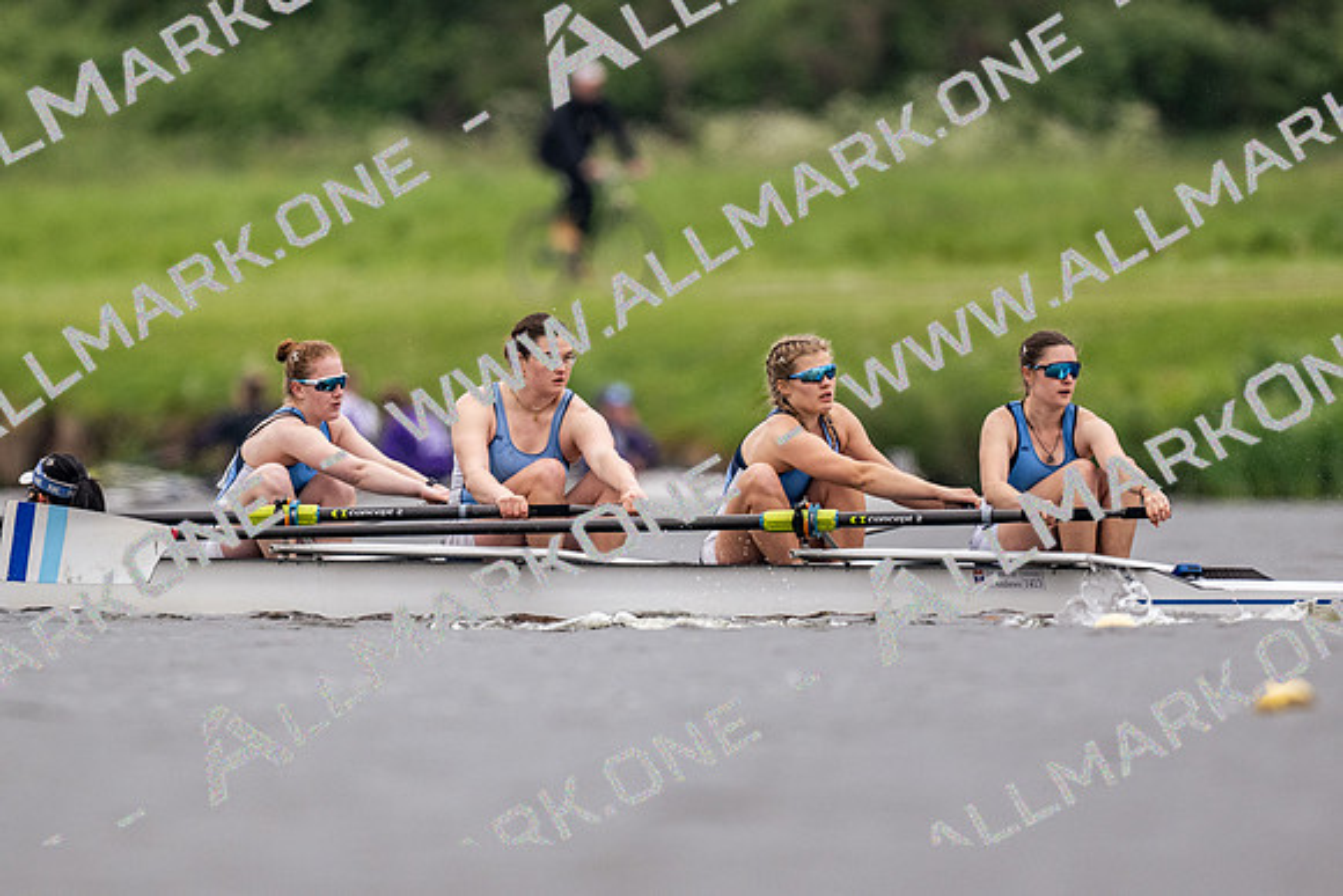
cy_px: 448
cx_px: 672
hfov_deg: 2.3
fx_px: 33599
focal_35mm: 900
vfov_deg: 1.5
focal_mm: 600
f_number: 4
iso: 720
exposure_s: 1/2000
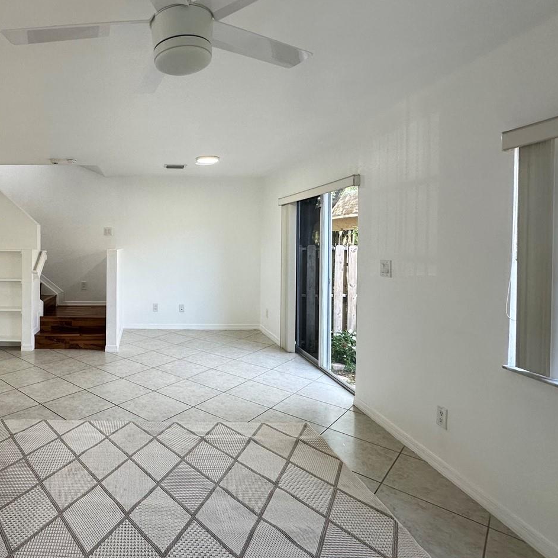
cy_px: 249
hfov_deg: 67.5
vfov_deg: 71.9
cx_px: 138
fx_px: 383
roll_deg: -0.6
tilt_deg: +0.0
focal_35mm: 21
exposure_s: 1/120
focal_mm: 2.22
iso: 160
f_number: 2.2
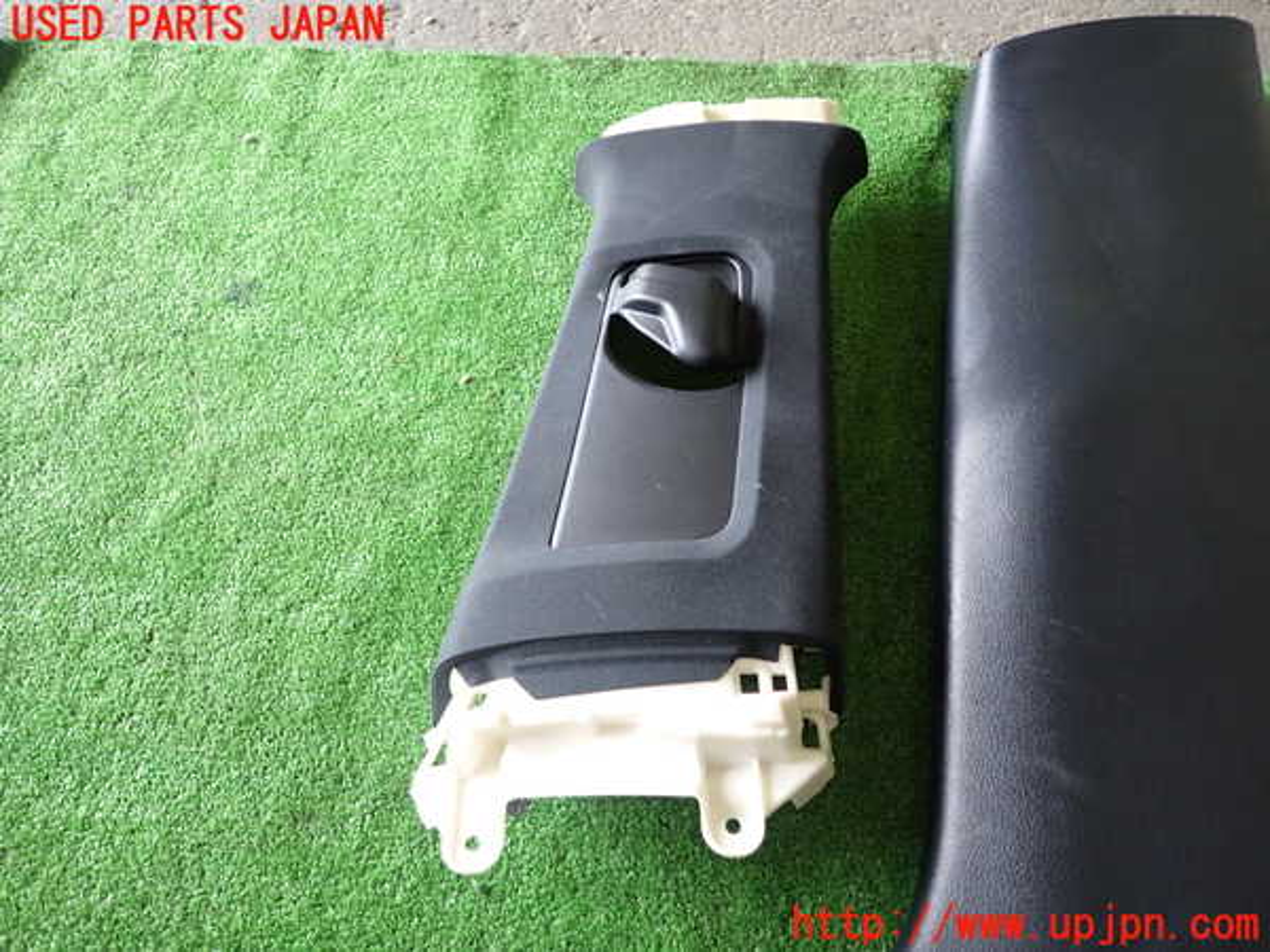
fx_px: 917
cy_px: 476
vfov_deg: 54.9
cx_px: 635
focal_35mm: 25
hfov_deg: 69.4
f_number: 2
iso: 200
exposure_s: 1/60
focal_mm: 4.5
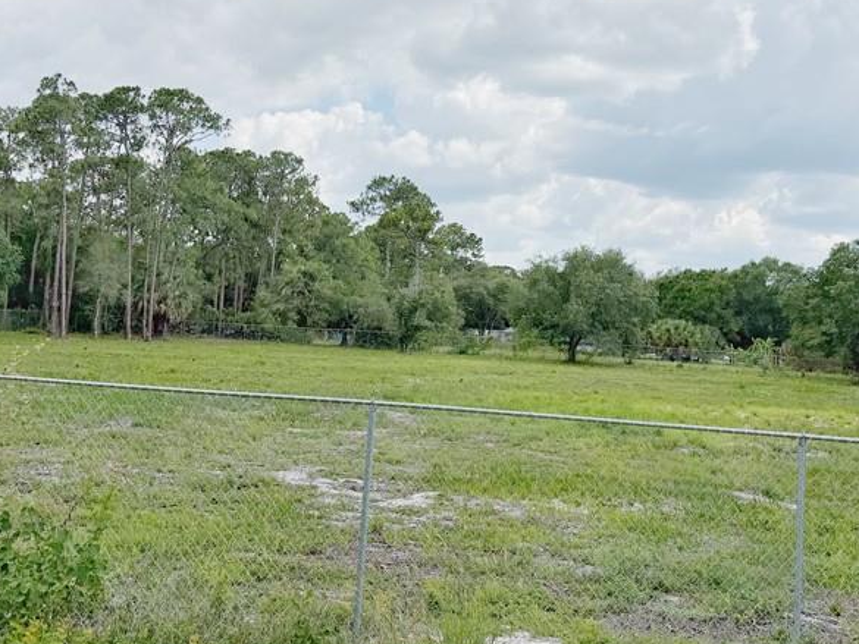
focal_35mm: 42
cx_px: 510
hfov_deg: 44.6
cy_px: 238
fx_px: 1042
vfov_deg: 34.2
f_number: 1.78
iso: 80
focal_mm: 6.76
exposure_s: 1/8130
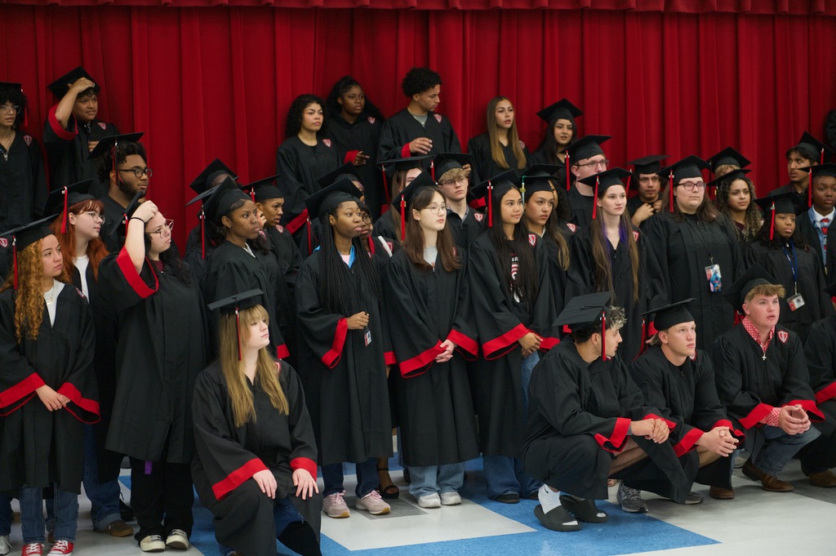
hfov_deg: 28.9
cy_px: 278
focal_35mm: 70
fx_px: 1624
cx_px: 418
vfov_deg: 19.4
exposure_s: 1/250
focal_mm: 70
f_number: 2.8
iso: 3200
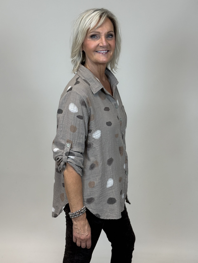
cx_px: 99
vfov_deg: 39.7
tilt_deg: -10.0
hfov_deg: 30.3
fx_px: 366
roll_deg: -0.6
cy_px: 132
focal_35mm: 48
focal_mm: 6.76
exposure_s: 1/90
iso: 80
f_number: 1.78
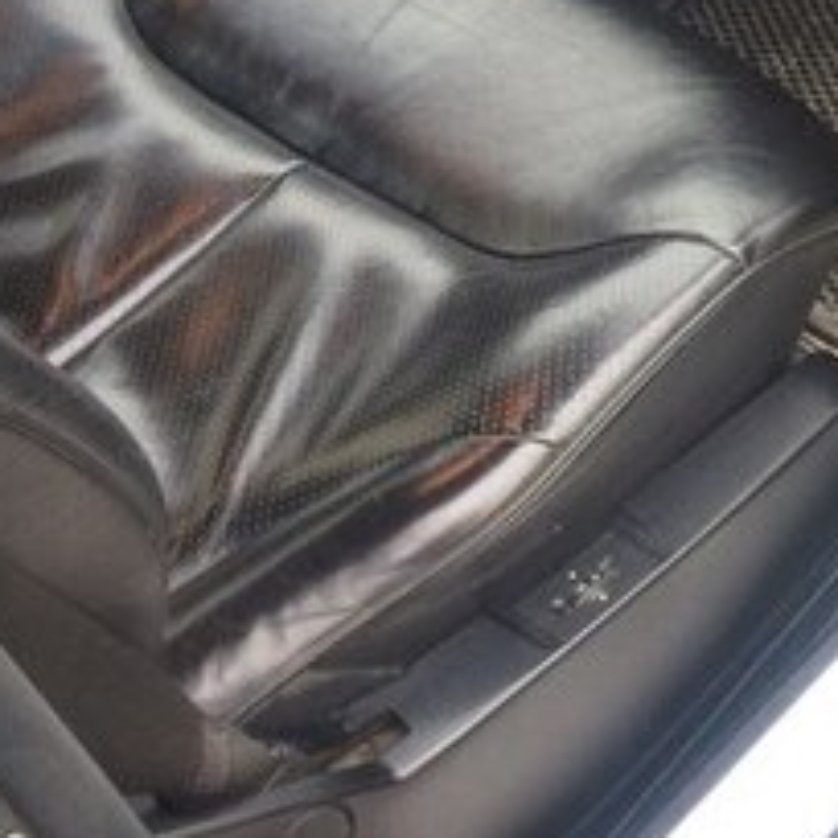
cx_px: 1072
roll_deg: +2.4
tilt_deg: -34.6
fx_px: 2273
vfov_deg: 19.7
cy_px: -158
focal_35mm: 83
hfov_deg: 19.4
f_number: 2.2
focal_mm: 4.15
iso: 100
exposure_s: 1/33
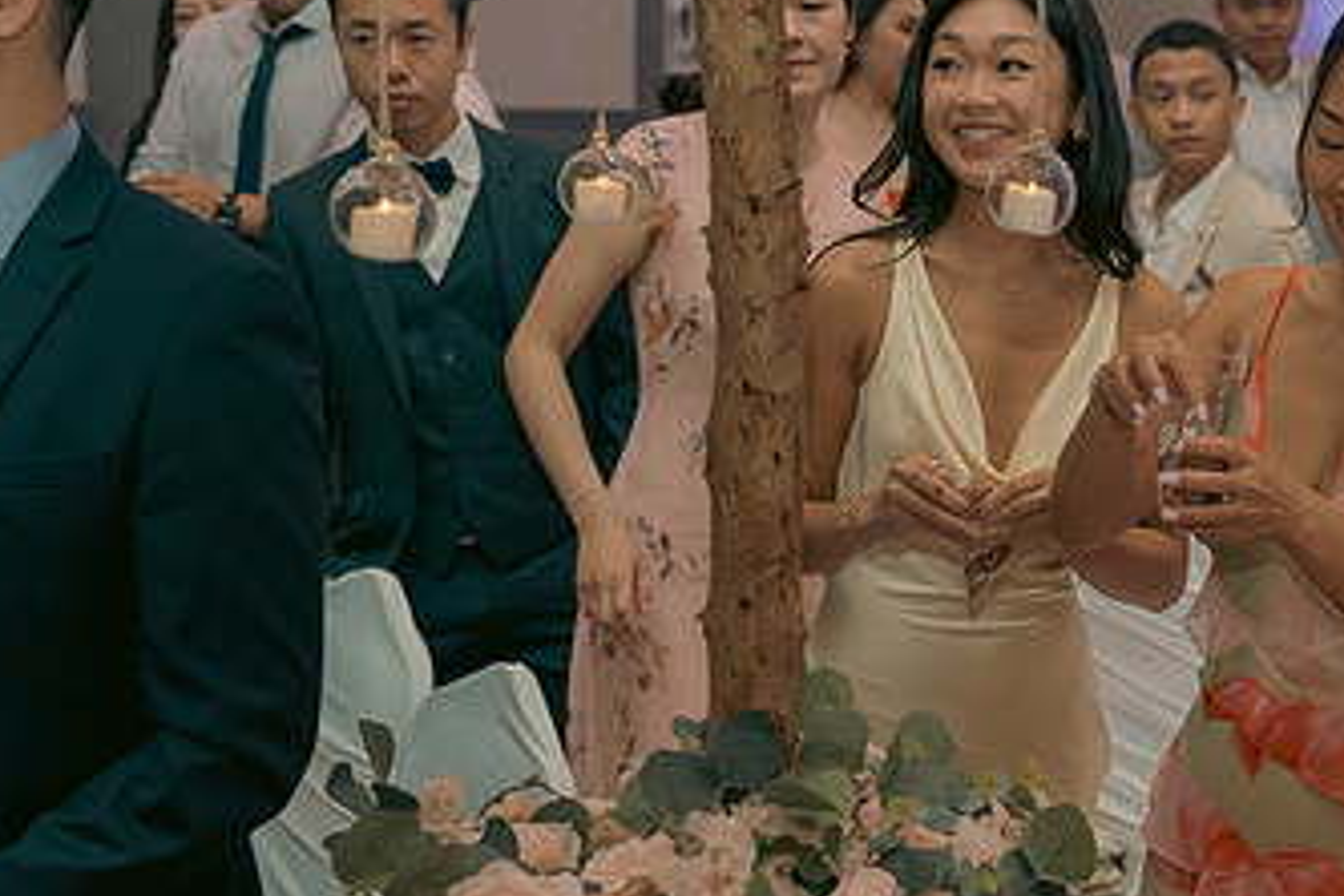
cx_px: 1134
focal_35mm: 68
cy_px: 523
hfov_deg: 28.8
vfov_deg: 20.0
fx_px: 2538
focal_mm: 39
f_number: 3.5
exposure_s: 1/160
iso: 2500
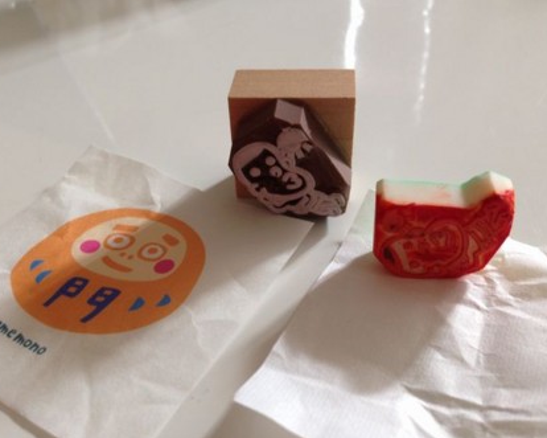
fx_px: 566
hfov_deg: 51.5
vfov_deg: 42.2
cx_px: 256
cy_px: 222
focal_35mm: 35
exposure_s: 1/20
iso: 80
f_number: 2.4
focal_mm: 4.12
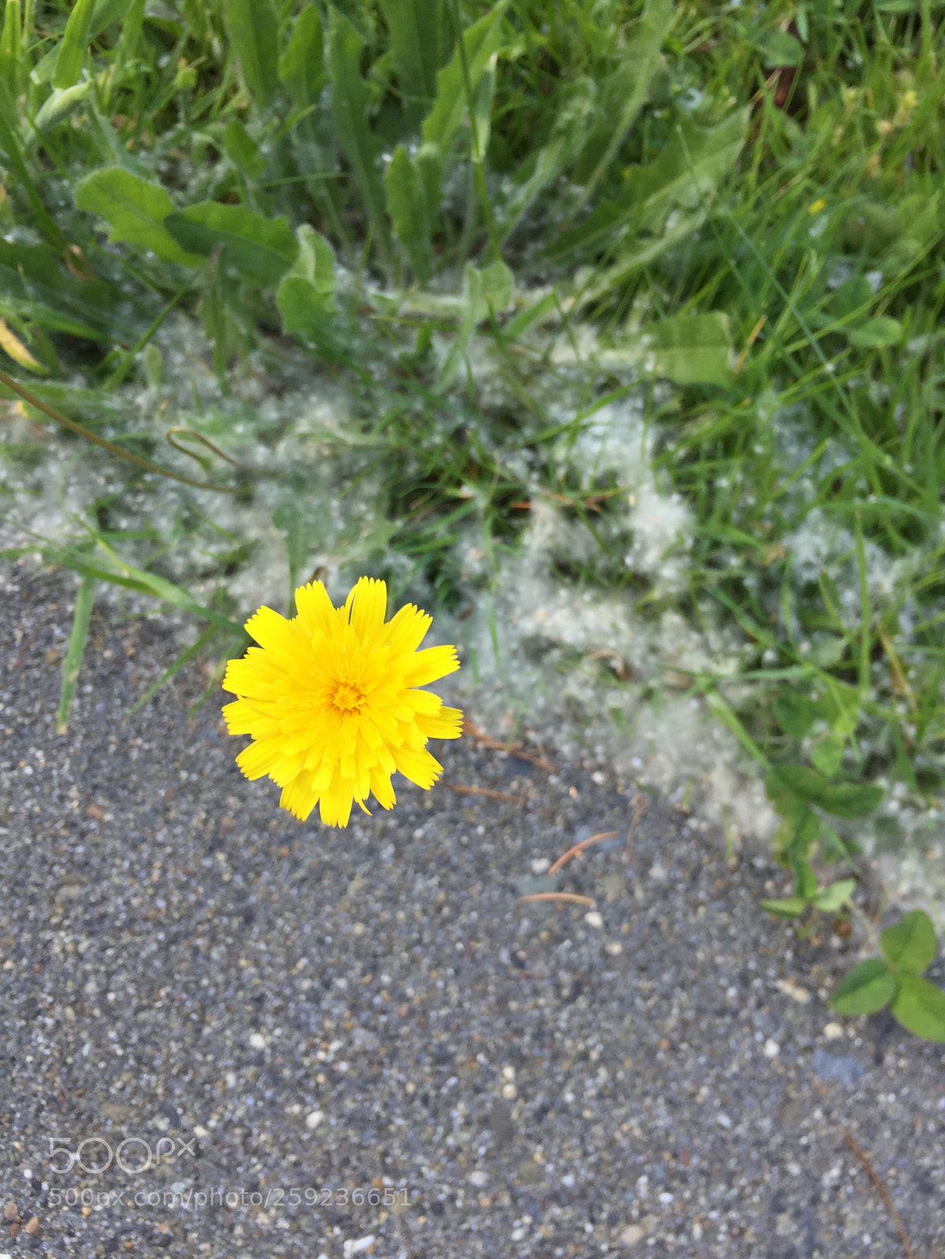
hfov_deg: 48.2
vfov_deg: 61.7
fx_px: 1056
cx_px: 472
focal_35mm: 29
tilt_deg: -68.7
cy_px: 630
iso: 32
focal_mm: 4.15
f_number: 2.2
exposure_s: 1/255
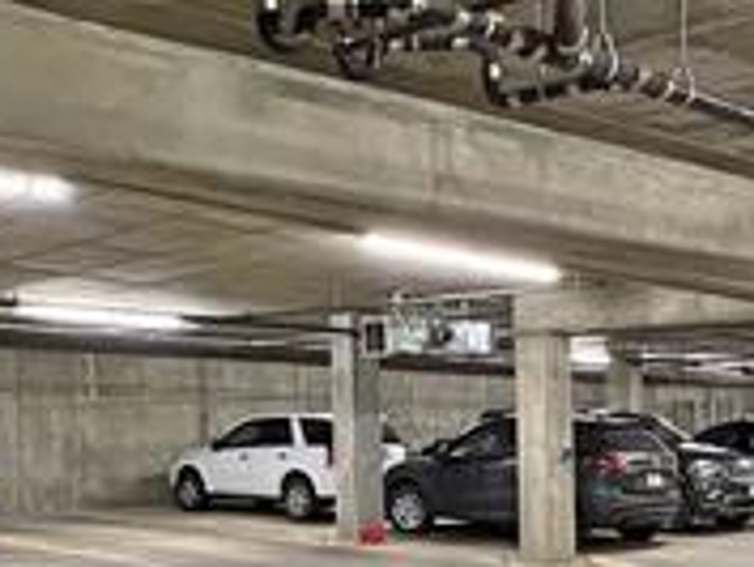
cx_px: 490
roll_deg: +1.7
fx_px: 1024
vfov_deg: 30.3
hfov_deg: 40.0
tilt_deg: -4.0
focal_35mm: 47
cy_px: 443
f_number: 1.8
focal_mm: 1.57
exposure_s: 1/40
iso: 1000
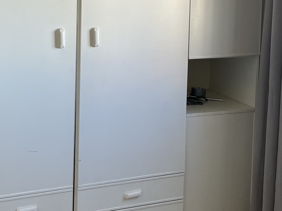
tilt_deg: -4.3
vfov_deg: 22.3
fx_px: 521
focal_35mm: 64
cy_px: 17
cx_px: 115
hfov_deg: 30.2
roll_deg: -1.4
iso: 50
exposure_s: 1/121
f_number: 1.6
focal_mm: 4.2
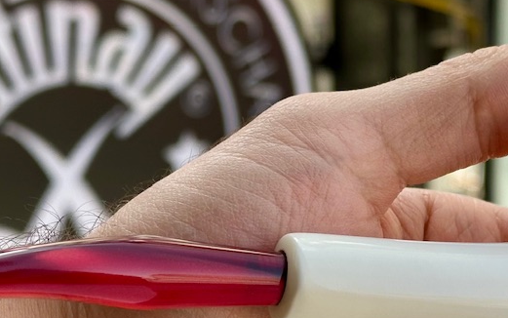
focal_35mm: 125
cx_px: 327
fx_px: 1731
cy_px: 221
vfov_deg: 10.5
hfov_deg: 16.7
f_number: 1.78
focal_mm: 6.86
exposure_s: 1/797
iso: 64
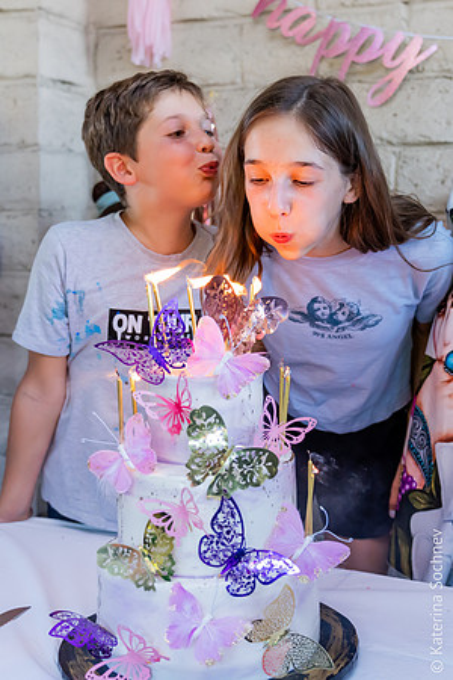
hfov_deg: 28.6
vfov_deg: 42.1
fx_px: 884
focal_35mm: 47
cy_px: 342
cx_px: 298
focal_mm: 31
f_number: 2.8
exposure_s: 1/250
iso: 2500
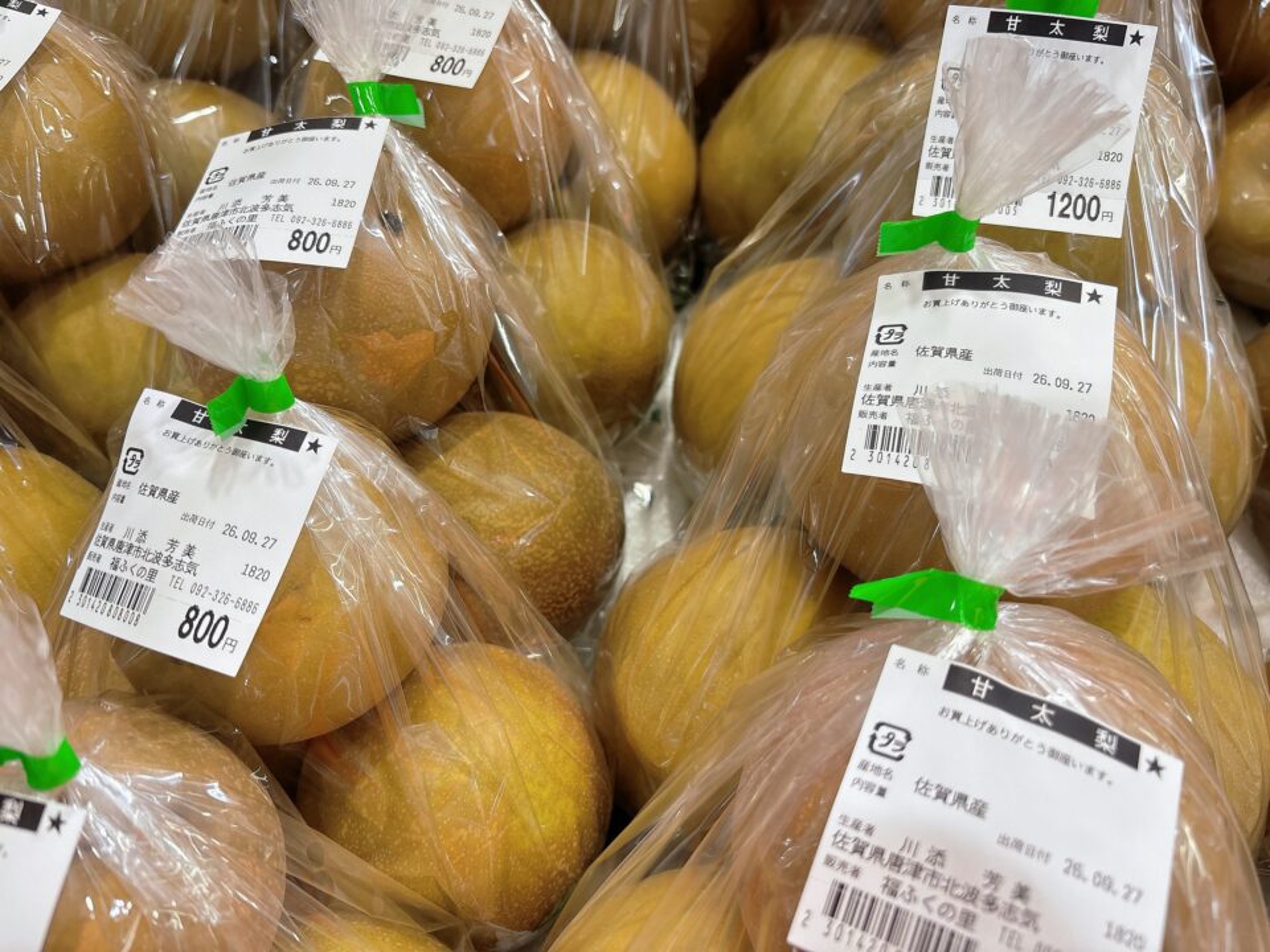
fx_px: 954
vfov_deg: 53.1
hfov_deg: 67.3
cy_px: 476
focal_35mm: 26
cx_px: 635
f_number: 1.6
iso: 64
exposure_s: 1/60
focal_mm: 5.96
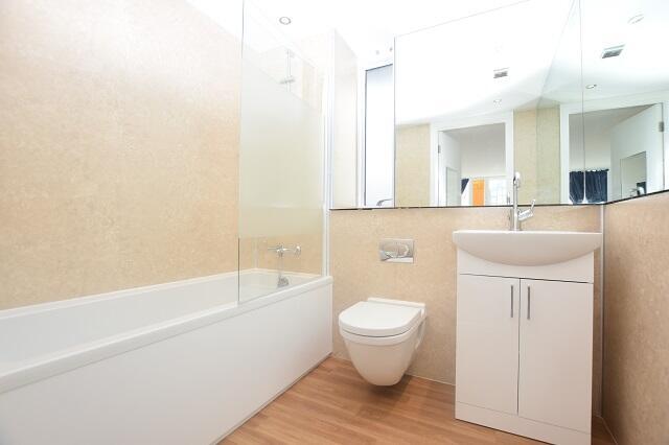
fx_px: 279
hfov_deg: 100.4
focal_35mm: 15
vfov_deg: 77.3
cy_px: 222
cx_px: 334
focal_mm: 10
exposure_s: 1/125
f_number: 5.6
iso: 720
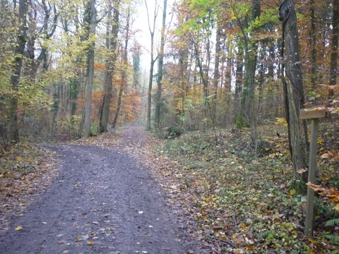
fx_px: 313
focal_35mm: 32
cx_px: 170
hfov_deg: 56.8
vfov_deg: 44.2
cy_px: 127
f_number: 3.3
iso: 500
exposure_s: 1/60
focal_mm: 5.2
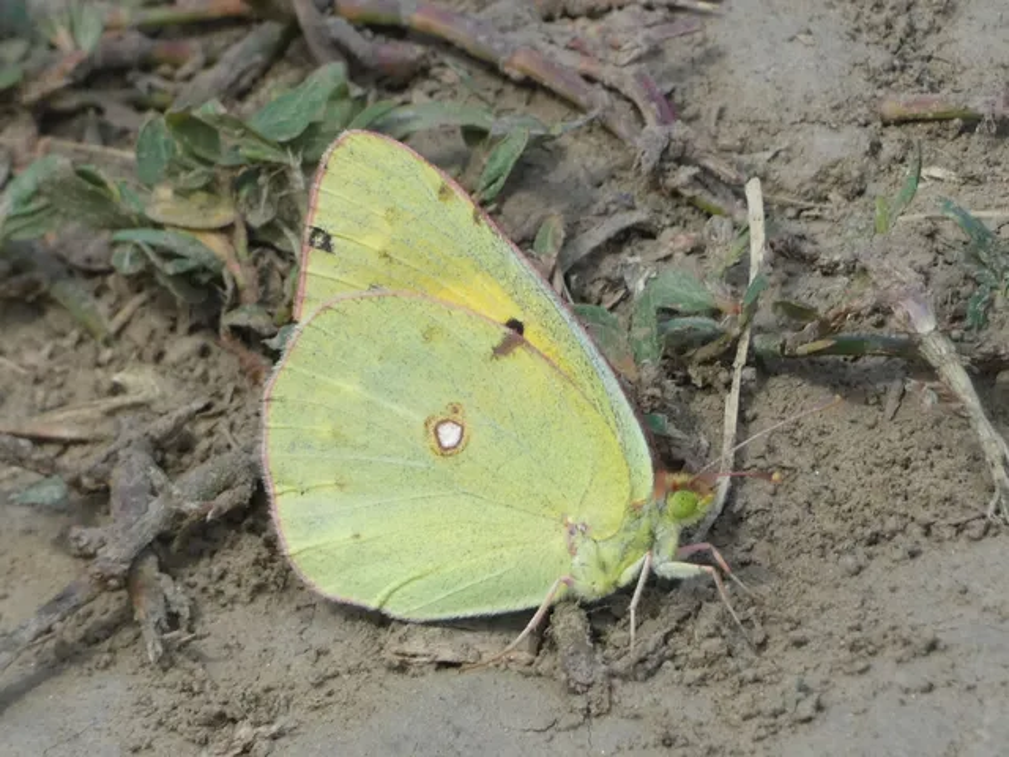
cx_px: 504
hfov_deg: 5.8
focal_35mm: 339
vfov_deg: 4.4
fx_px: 9881
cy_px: 378
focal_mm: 60.8
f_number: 5.6
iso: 80
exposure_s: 1/100
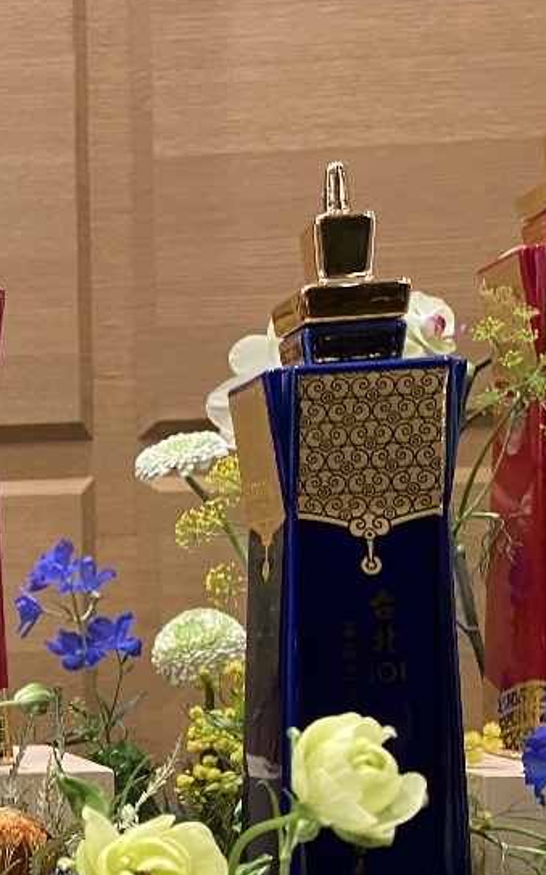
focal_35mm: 65
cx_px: -469
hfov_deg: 16.4
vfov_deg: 30.9
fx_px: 1549
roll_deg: +0.1
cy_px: 675
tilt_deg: +0.2
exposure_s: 1/34
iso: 400
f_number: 1.8
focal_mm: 4.25
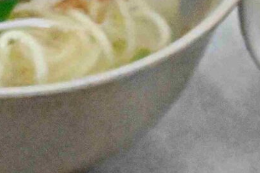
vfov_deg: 2.9
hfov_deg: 4.4
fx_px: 3407
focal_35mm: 472
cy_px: 396
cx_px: 232
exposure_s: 1/4000
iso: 16000
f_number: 3.2
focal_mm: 50
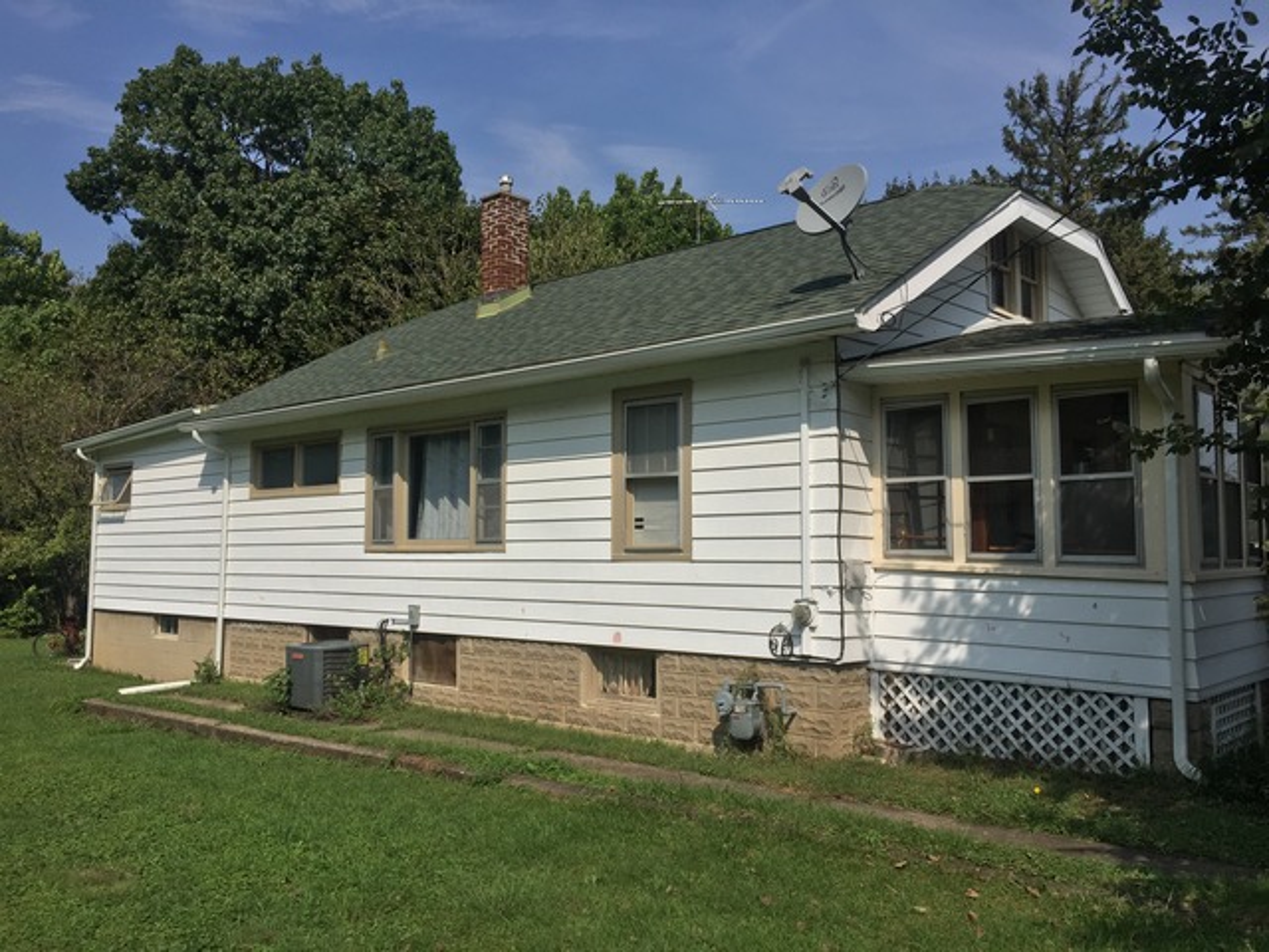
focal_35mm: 29
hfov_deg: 61.7
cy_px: 476
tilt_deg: +3.6
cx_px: 634
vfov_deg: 48.2
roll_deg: -0.8
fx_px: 1063
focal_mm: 4.15
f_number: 2.2
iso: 32
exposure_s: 1/3597
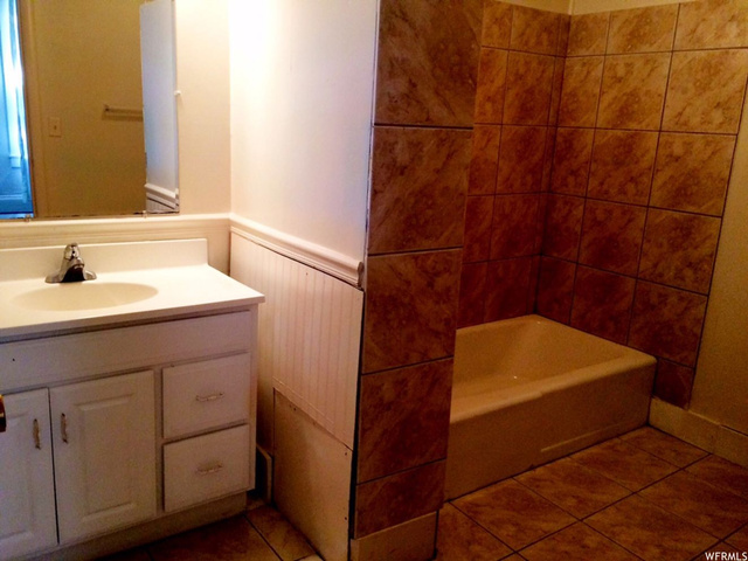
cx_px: 374
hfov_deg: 61.7
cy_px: 280
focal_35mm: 29
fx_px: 627
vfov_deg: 48.2
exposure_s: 1/30
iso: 160
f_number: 2.2
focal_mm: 4.15
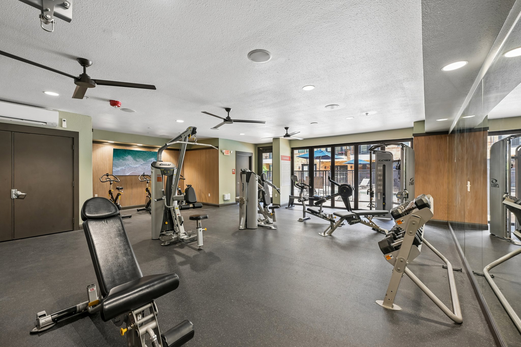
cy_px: 174
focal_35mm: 15
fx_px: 217
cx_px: 260
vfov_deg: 77.3
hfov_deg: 100.4
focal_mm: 15
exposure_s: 1/10
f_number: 5.6
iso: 400
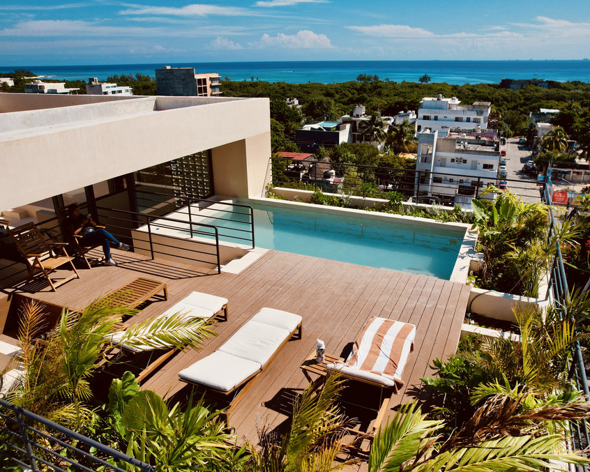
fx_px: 437
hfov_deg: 68.1
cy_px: 235
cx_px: 295
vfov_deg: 56.8
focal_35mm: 25
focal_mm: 8.38
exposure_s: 1/5000
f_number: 2.8
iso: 110
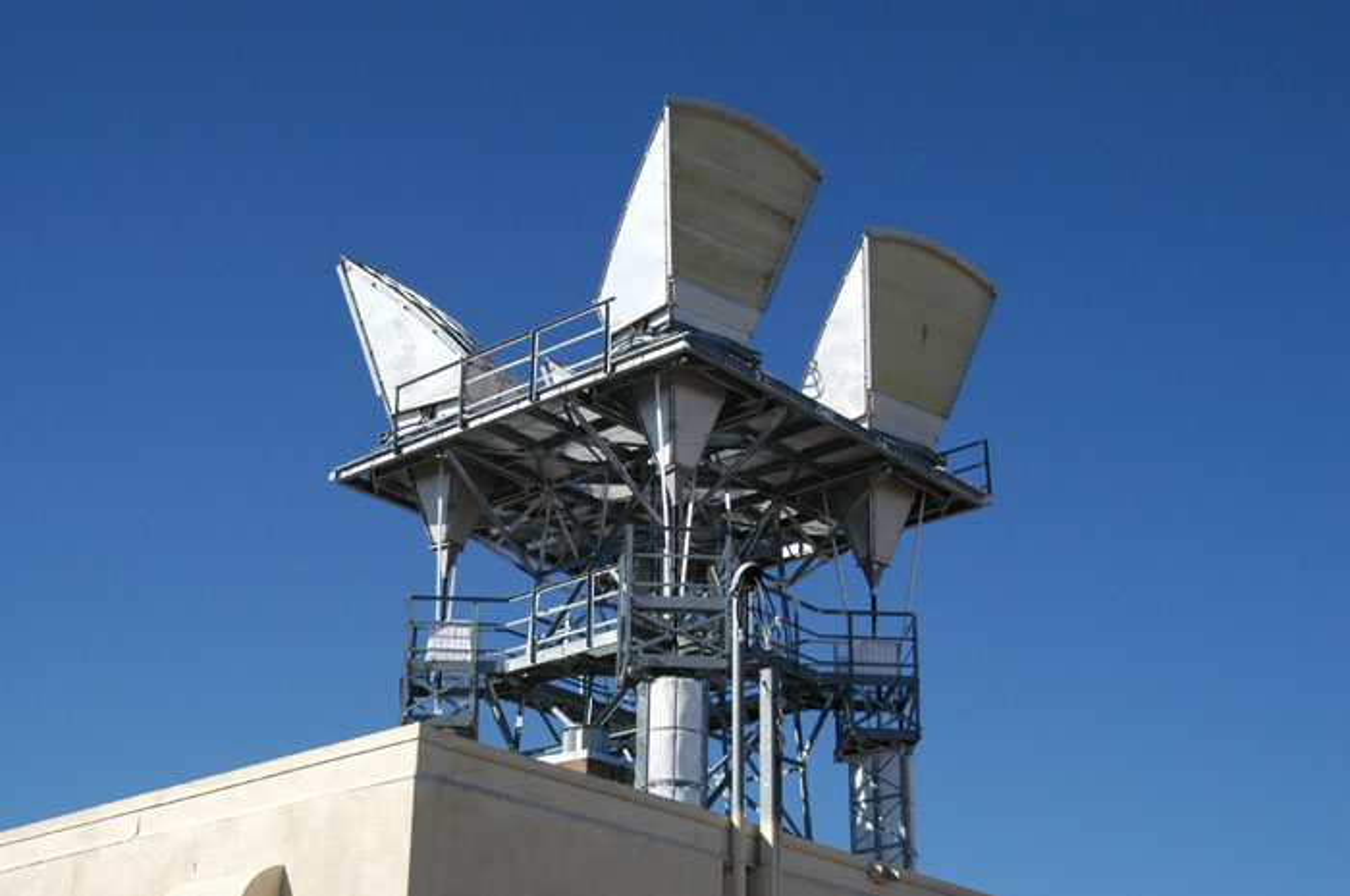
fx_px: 1910
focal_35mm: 51
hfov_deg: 38.9
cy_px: 448
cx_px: 675
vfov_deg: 26.4
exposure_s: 1/500
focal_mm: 34
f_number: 11
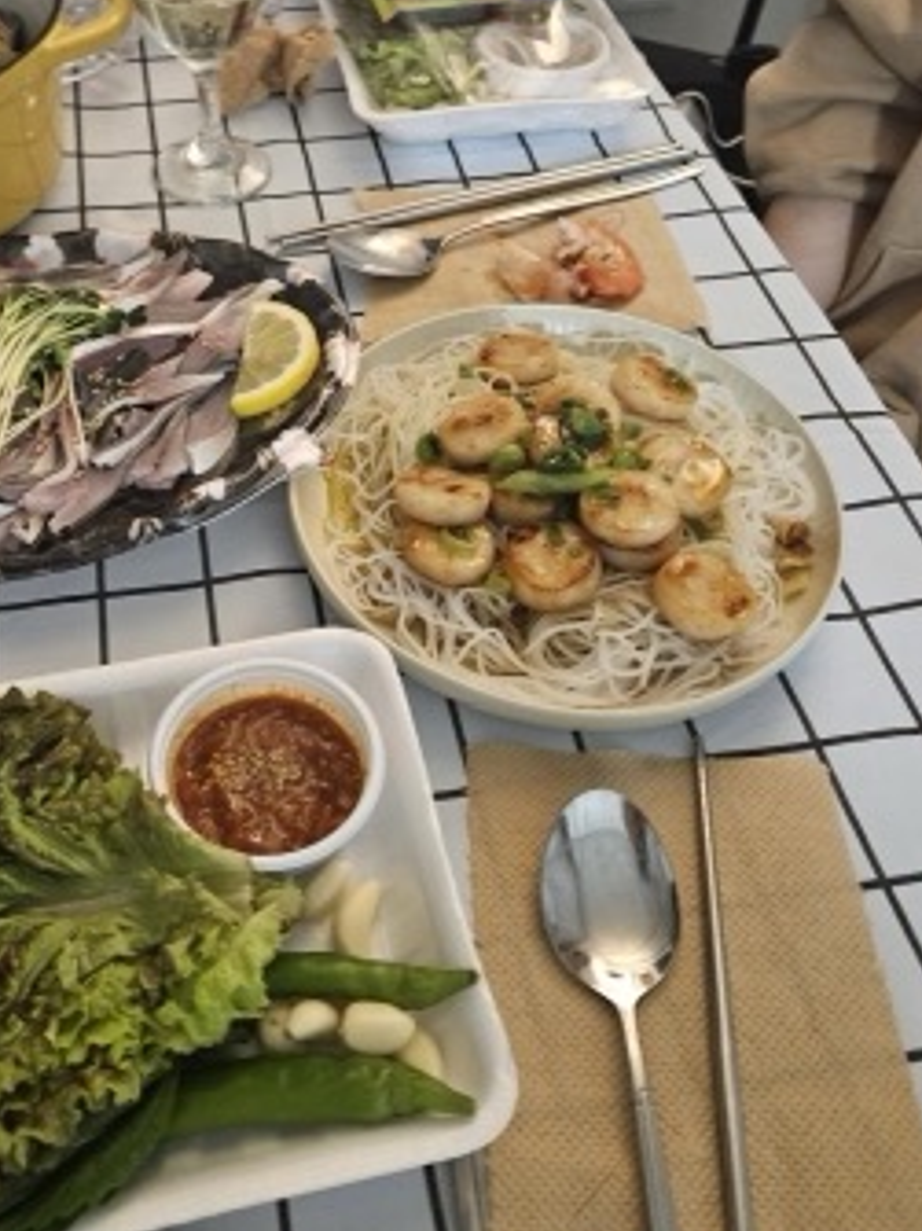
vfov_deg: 55.1
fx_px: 1173
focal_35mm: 33
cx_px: 349
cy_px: 514
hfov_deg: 42.6
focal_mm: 5.4
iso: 640
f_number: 1.8
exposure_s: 1/30
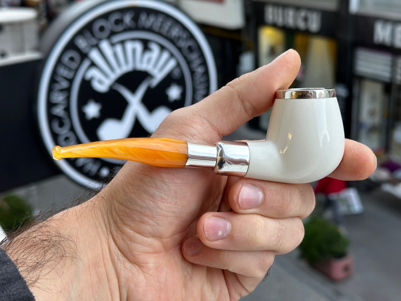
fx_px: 556
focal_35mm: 48
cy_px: 150
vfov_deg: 30.3
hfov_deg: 39.7
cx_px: 200
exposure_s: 1/100
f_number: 1.78
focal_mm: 6.86
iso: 64
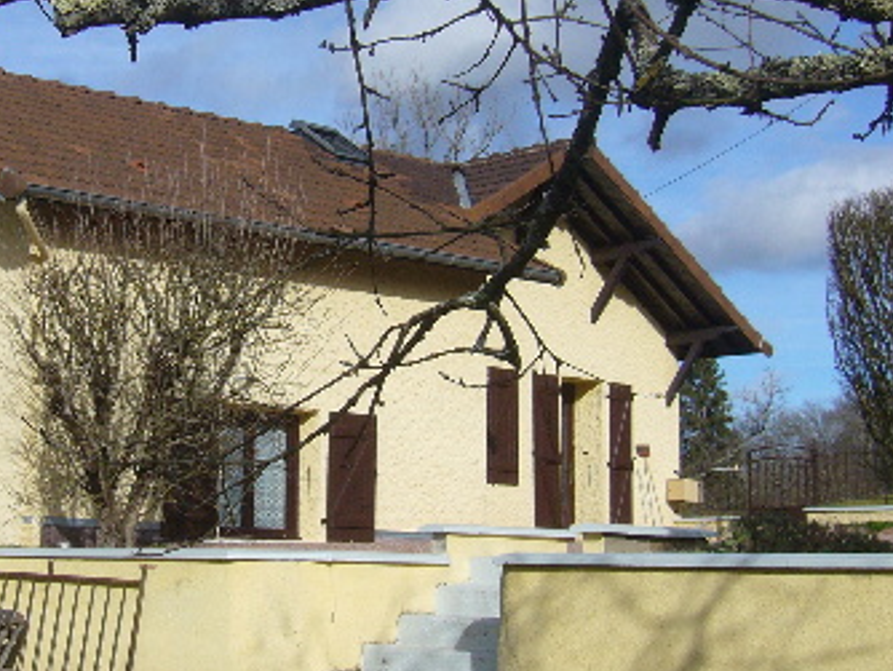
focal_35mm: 67
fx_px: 1730
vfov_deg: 21.9
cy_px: 249
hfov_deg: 28.5
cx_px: 225
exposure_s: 1/800
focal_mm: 5.8
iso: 100
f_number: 5.6
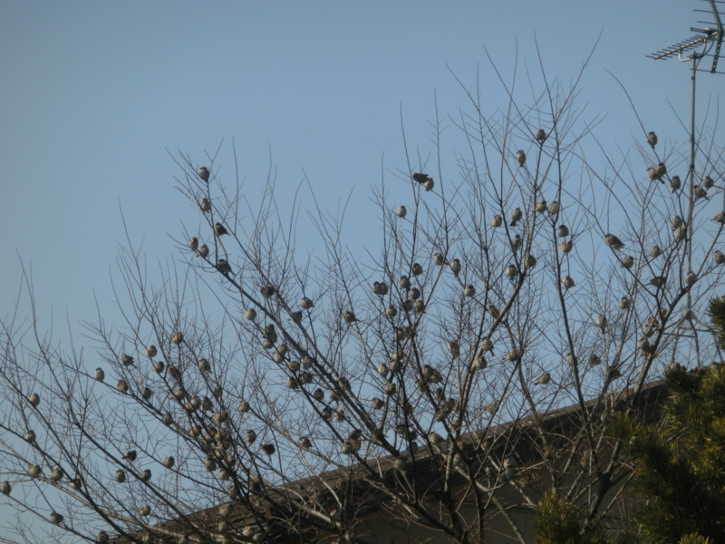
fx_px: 6283
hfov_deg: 6.6
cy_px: 272
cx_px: 362
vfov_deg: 5.0
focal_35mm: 300
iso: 80
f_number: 5.9
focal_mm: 53
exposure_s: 1/500
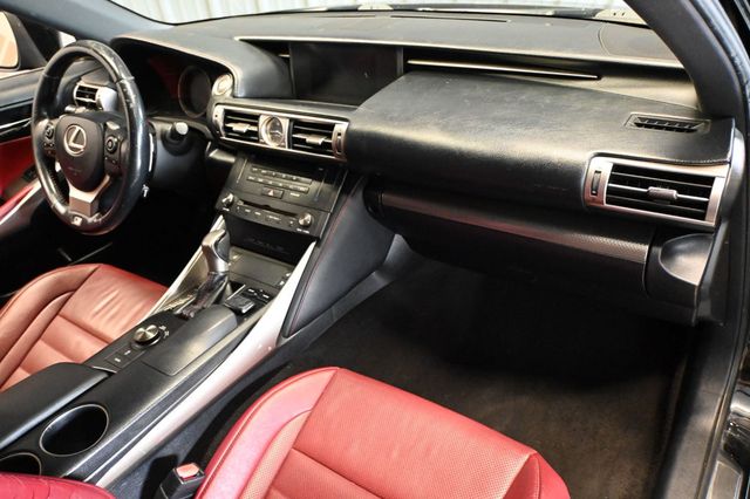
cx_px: 375
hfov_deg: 64.6
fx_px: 593
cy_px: 250
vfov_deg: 45.6
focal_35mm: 28
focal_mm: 19
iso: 8000
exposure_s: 1/60
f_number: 3.8
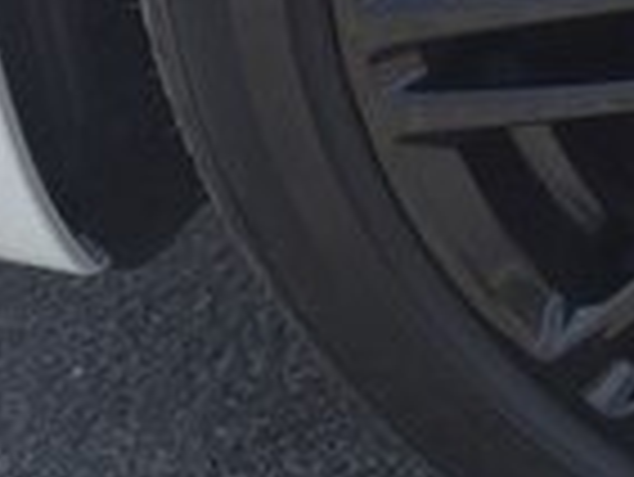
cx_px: 1299
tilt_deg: -23.6
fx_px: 2493
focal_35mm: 136
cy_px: -272
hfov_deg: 12.6
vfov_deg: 10.5
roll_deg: -2.2
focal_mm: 4.15
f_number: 2.2
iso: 32
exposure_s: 1/670
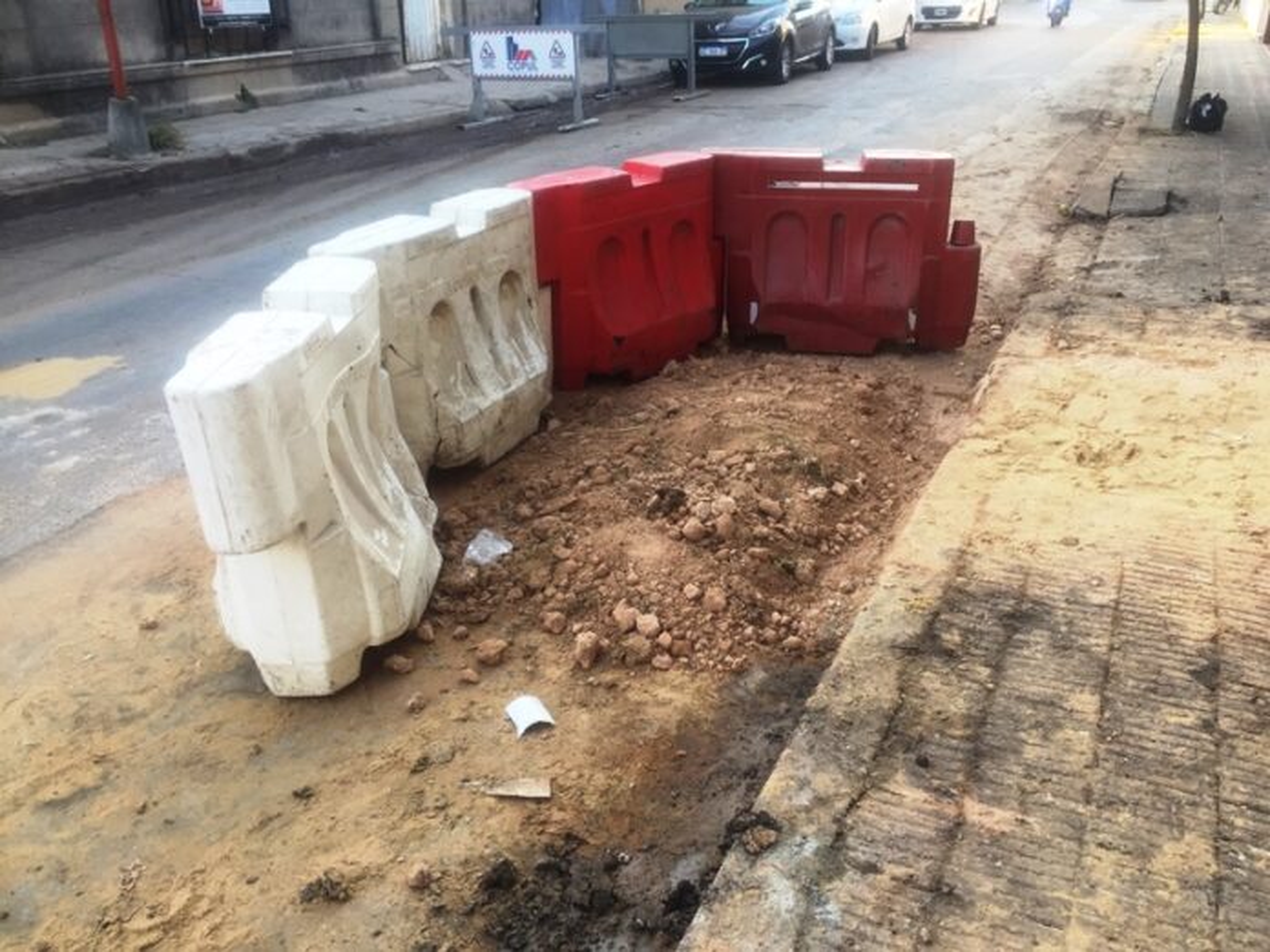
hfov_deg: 61.7
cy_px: 476
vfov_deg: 48.2
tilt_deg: -26.0
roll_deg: -0.9
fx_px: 1064
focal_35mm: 29
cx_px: 635
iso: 32
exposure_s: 1/100
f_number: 2.2
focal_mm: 4.15
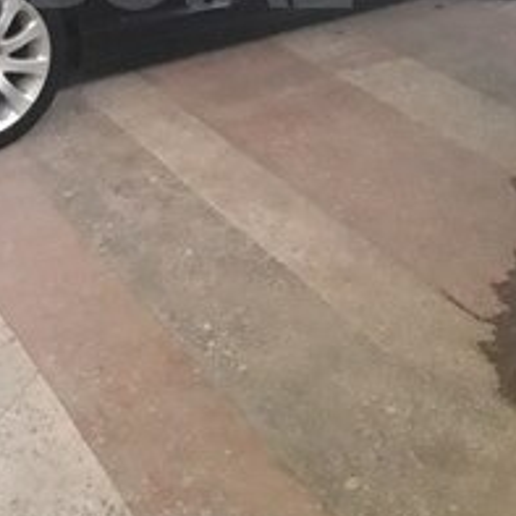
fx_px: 1012
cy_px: -31
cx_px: 84
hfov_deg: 27.9
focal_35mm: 60
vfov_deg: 26.6
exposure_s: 1/20
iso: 500
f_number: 1.9
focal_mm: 3.6
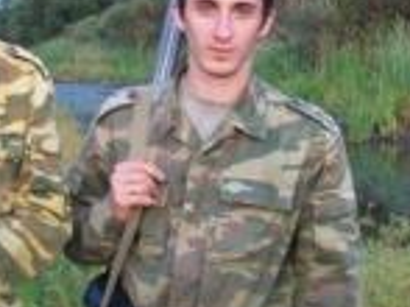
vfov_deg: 13.4
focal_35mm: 110
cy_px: 95
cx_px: 56
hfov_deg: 17.7
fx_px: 1302
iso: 184
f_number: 2.7
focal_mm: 6
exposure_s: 1/8
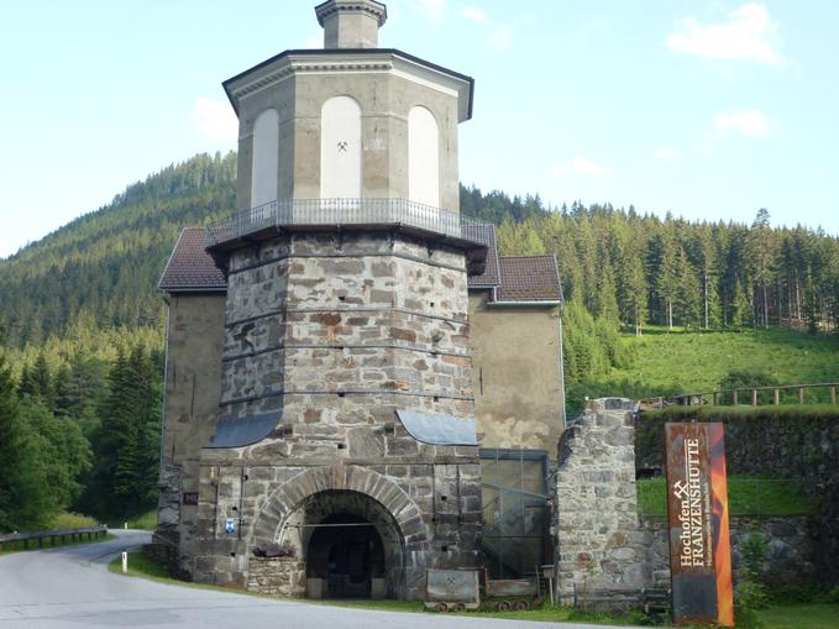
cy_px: 314
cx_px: 420
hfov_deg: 38.9
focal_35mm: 49
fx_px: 1187
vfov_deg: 29.7
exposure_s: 1/160
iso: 100
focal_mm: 8.7
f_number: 4.1
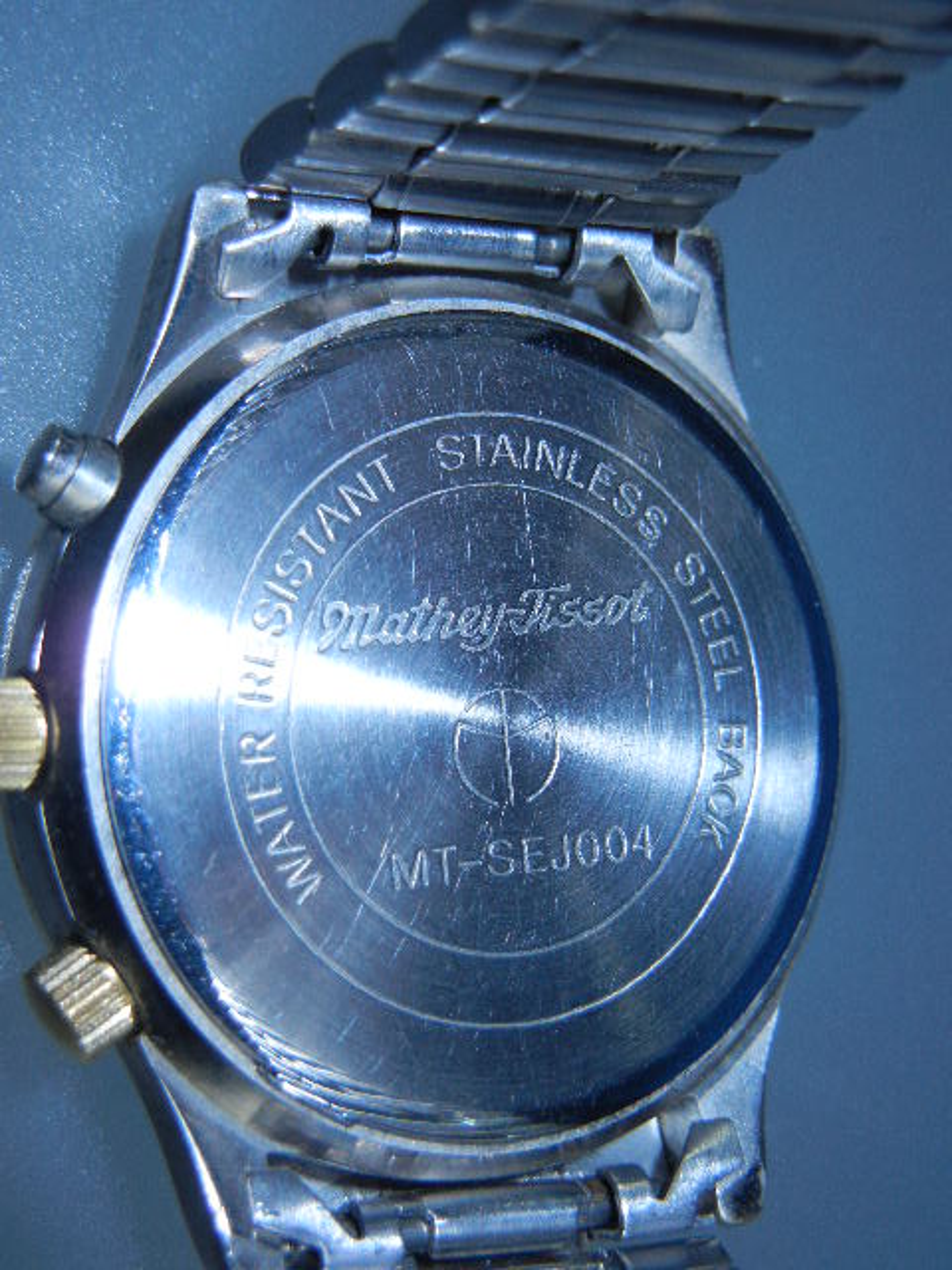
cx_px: 476
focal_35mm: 59
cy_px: 635
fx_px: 2163
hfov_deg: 24.8
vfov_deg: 32.7
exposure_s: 1/30
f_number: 8
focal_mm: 10.6
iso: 200
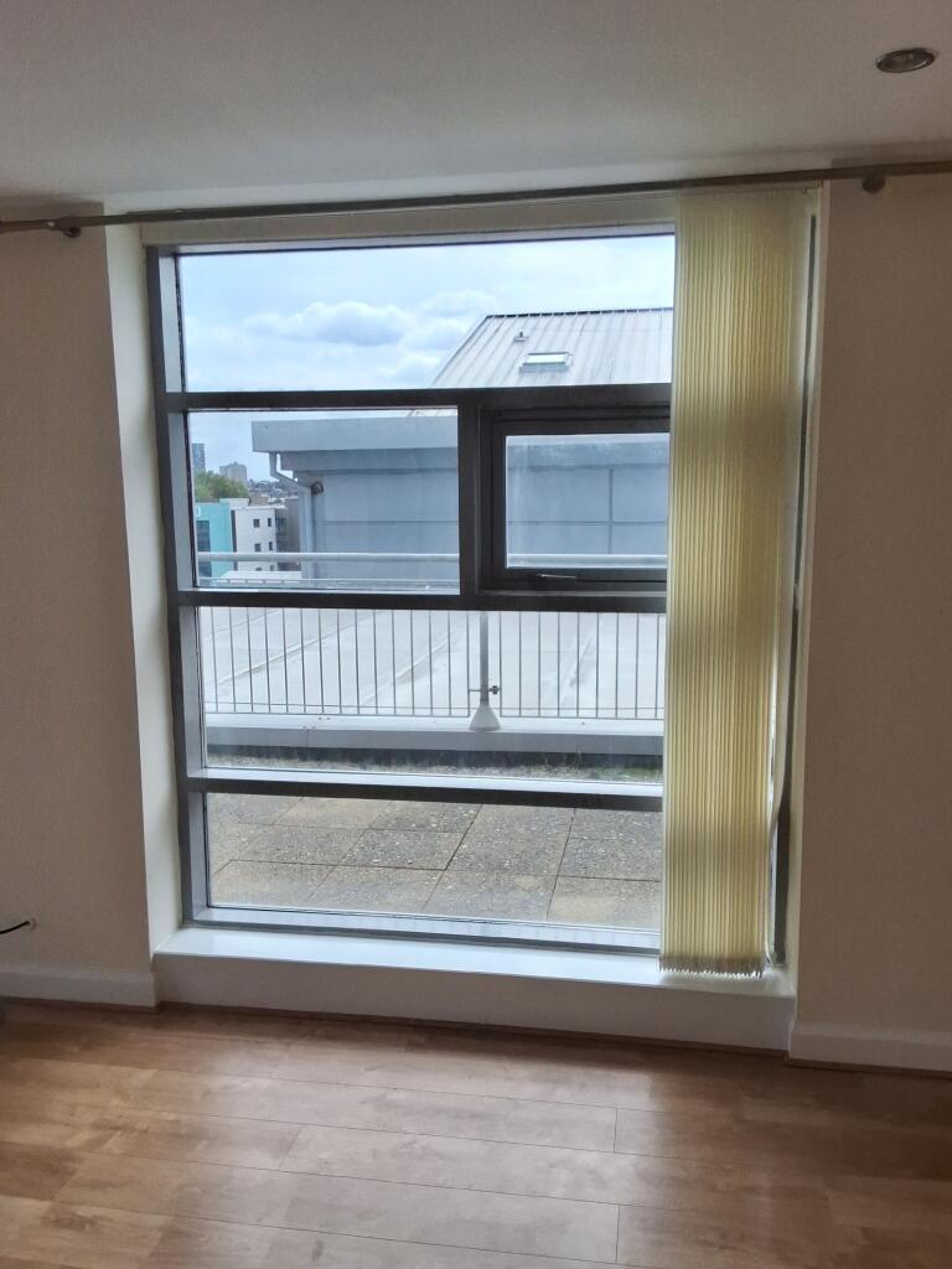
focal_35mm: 28
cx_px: 476
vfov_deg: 63.4
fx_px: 1027
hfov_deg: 49.7
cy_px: 634
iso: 32
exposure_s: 1/1096
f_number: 1.9
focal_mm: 2.91
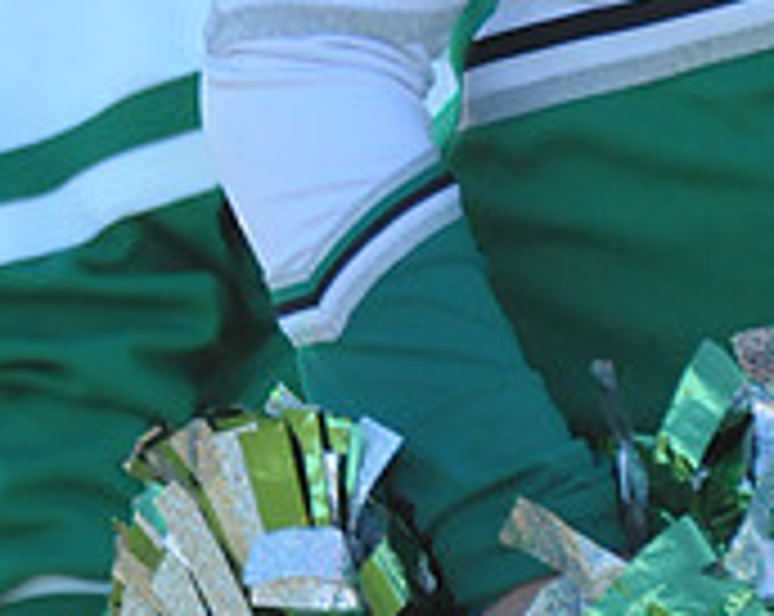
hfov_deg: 1.0
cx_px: 713
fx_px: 43404
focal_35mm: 1898
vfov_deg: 0.8
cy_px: -387
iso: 1600
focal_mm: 400
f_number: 4
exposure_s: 1/3200
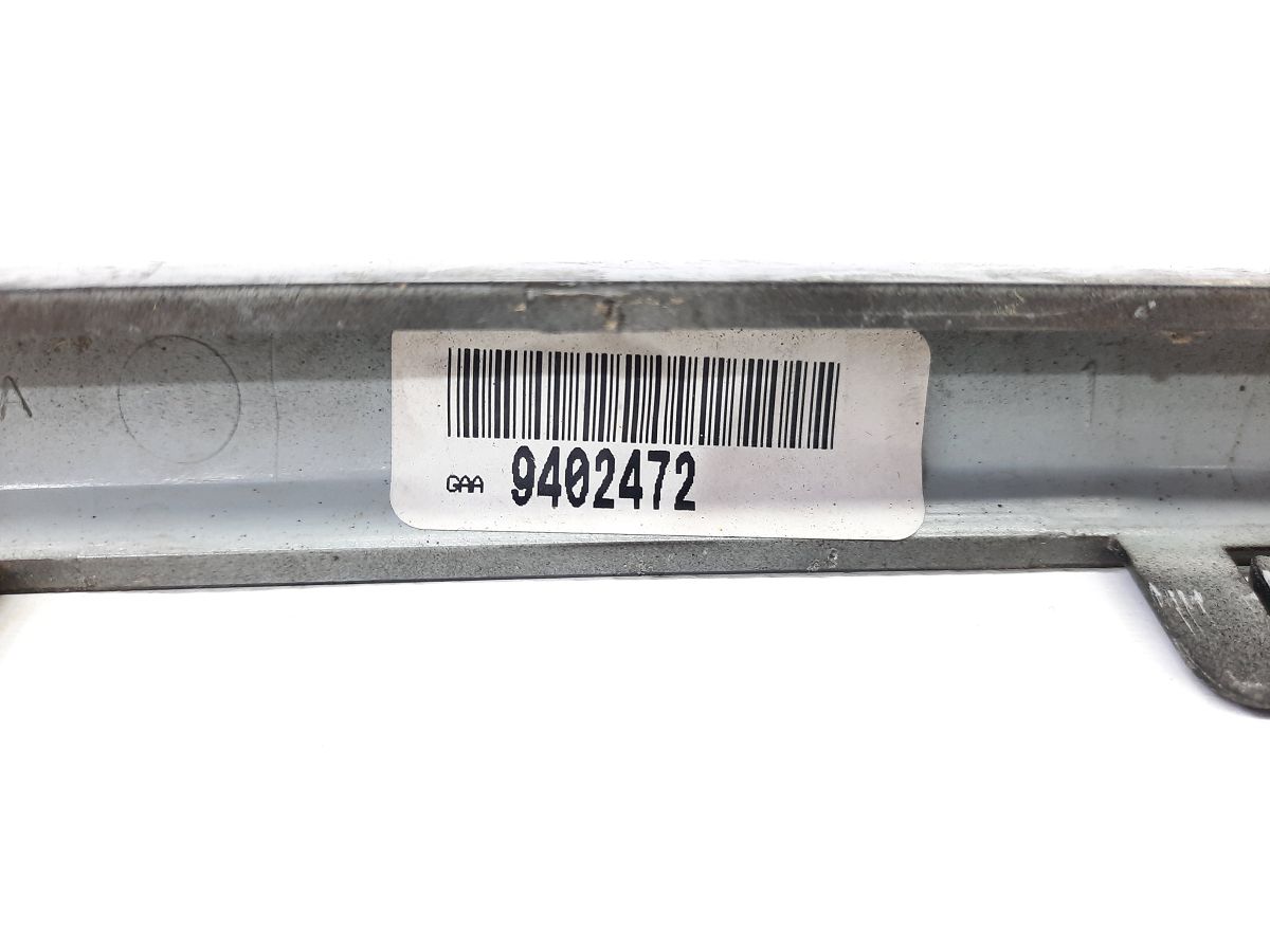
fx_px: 917
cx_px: 635
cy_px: 476
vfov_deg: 54.9
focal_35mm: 25
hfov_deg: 69.4
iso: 160
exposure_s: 1/50
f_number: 2
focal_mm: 4.6
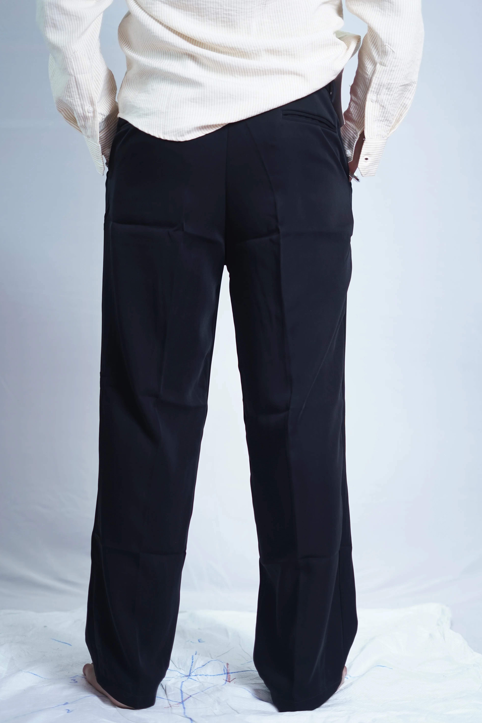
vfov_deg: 38.9
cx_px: 244
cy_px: 365
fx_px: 1024
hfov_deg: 26.5
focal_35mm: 51
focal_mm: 50
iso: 500
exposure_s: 1/160
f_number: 1.8
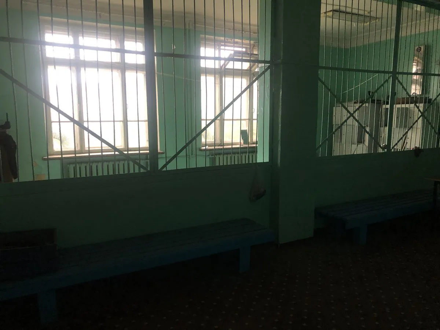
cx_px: 220
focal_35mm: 28
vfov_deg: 49.7
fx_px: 356
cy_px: 165
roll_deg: +1.8
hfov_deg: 63.4
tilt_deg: -7.5
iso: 50
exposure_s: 1/15
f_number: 1.8
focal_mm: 4
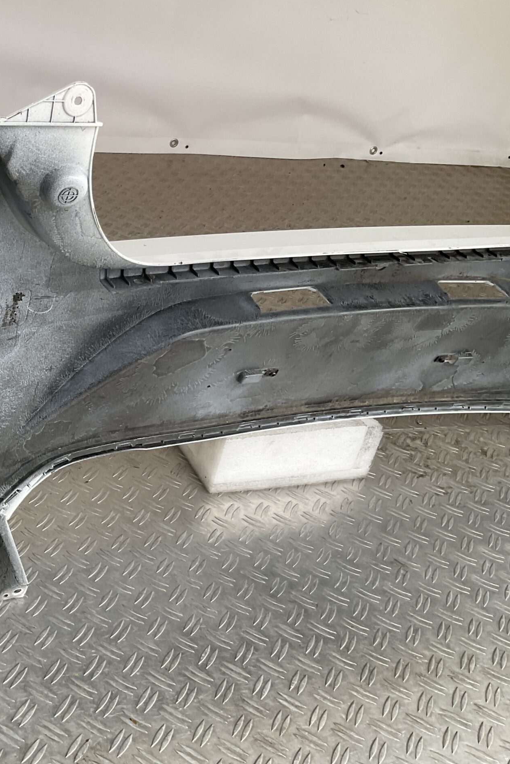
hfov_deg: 30.8
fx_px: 871
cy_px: 381
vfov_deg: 47.4
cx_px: 25
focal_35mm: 41
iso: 50
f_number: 1.8
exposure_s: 1/100
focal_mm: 3
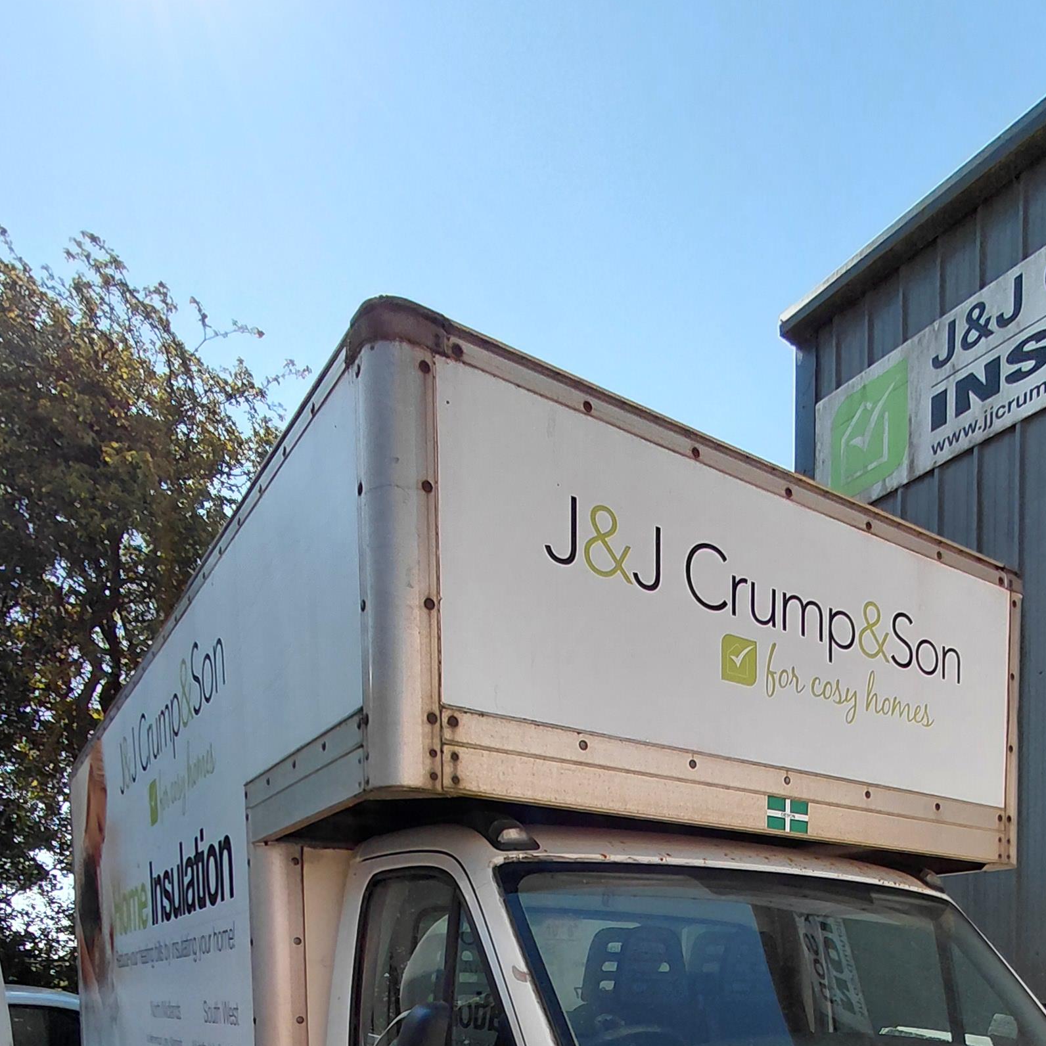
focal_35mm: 29
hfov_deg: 54.0
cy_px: 1068
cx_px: 731
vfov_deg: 45.8
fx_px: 991
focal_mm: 1.64
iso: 40
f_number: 2.2
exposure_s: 1/1984
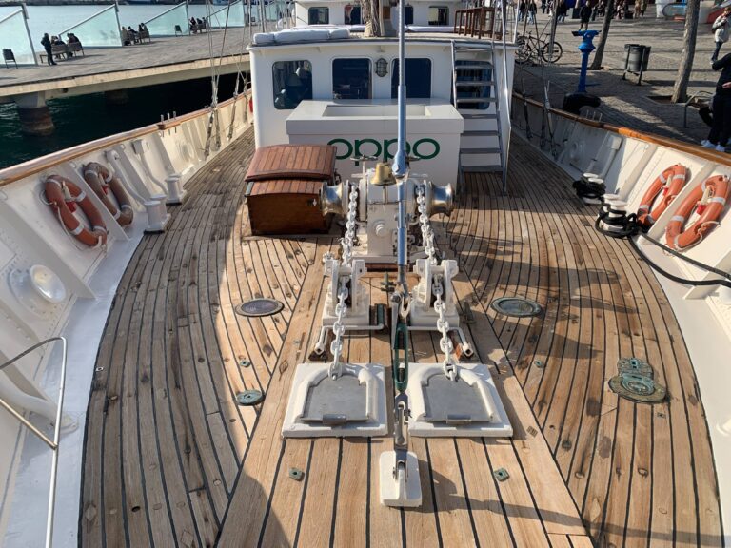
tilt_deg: -25.1
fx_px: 549
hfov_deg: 67.3
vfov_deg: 53.1
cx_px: 366
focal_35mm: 26
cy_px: 274
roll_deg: +1.4
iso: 25
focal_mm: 4.25
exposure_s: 1/1916
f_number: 1.8
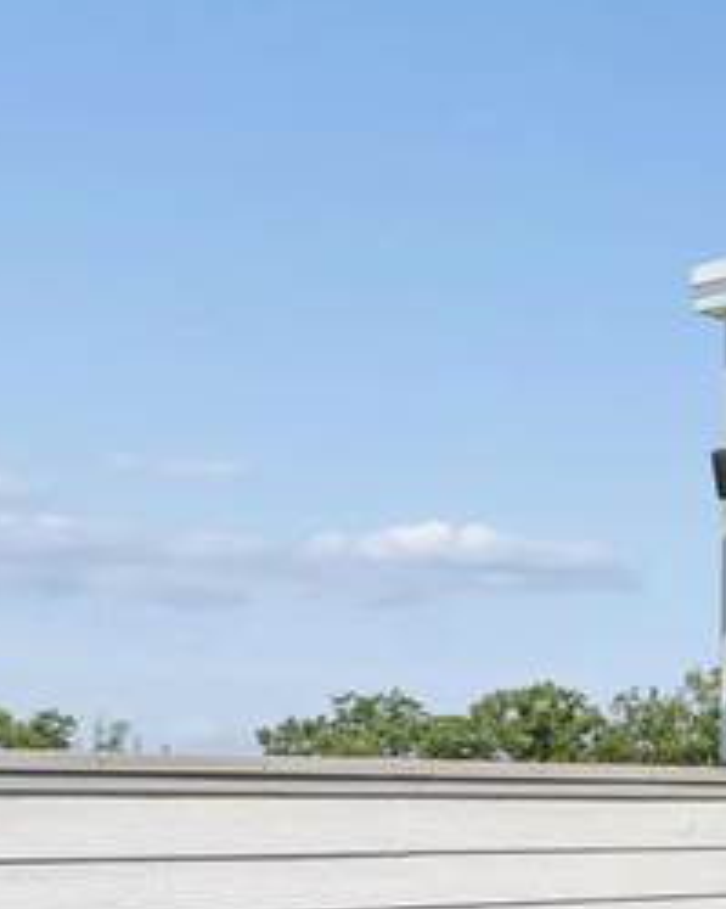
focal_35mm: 82
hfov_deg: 17.2
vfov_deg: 22.9
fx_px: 2204
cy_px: 754
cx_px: 1022
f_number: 9
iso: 400
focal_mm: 17
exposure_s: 1/1250
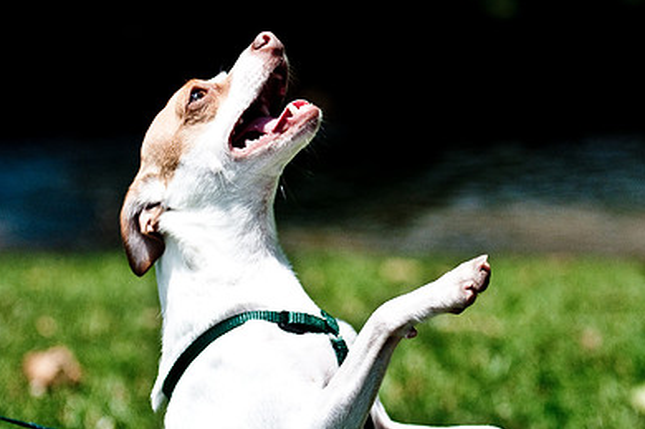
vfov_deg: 8.8
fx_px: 2791
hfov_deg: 13.2
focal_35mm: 156
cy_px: 205
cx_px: 370
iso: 200
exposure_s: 1/8000
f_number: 2.8
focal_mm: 70
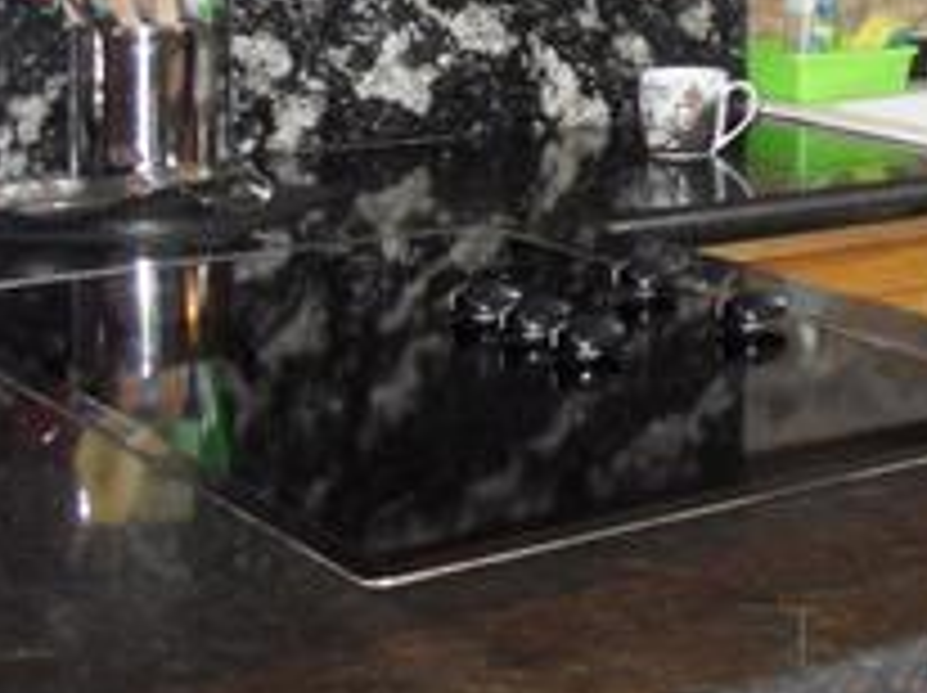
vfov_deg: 16.3
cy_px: -126
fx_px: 2327
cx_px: 1350
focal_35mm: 87
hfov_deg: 19.8
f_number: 2.8
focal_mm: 6
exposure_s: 1/45
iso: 240
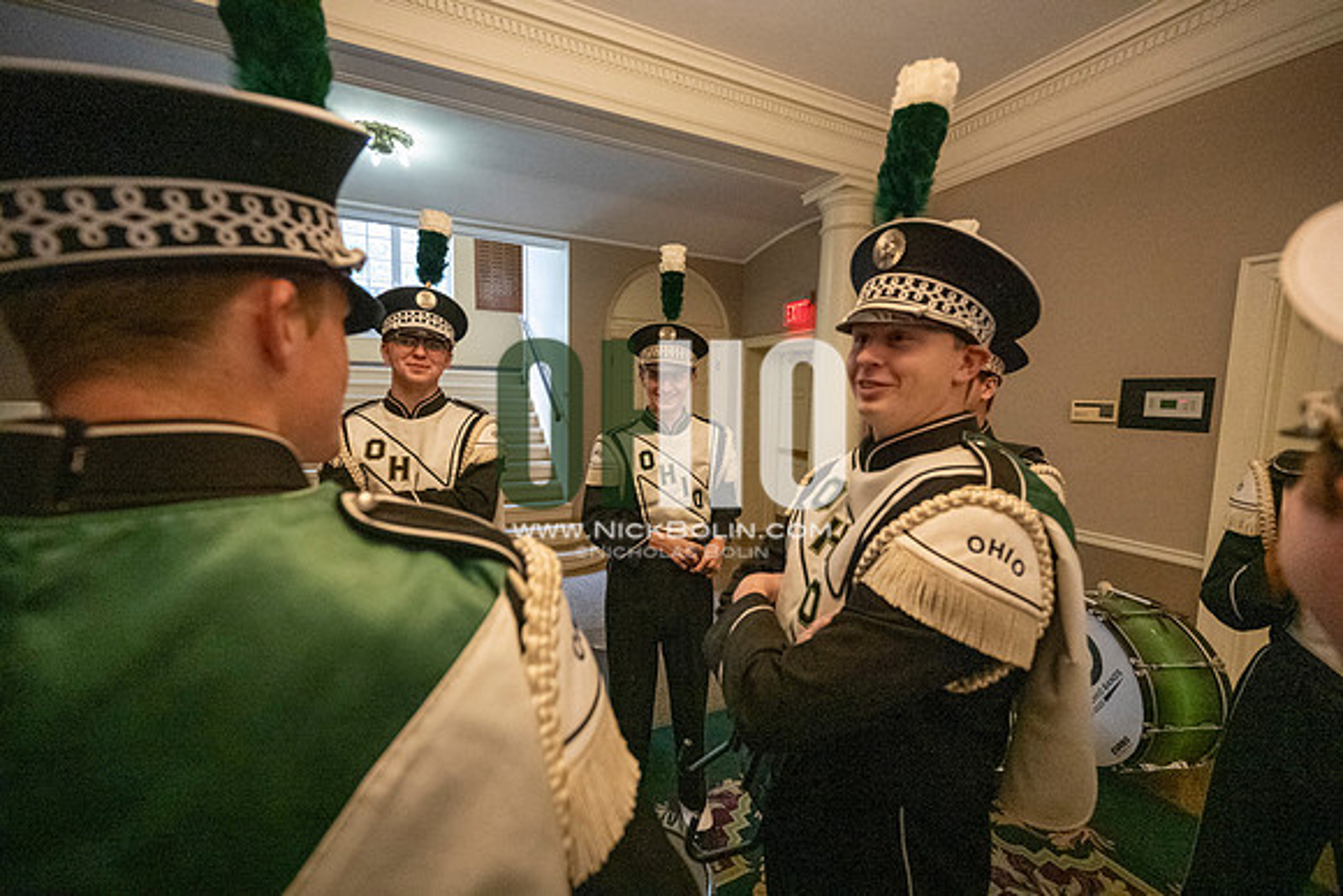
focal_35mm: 14
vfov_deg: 81.2
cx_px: 672
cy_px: 448
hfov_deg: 104.2
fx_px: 522
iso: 10000
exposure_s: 1/500
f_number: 4
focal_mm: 14
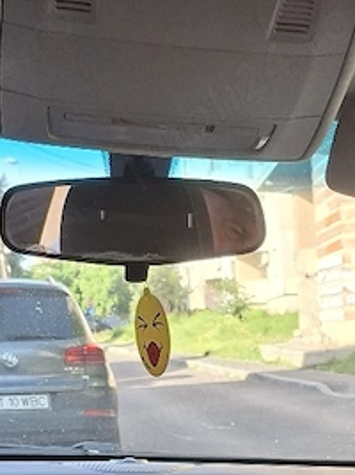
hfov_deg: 20.9
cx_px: 307
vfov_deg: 23.3
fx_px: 944
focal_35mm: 69
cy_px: 690
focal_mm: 5.54
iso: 50
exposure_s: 1/100
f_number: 1.8
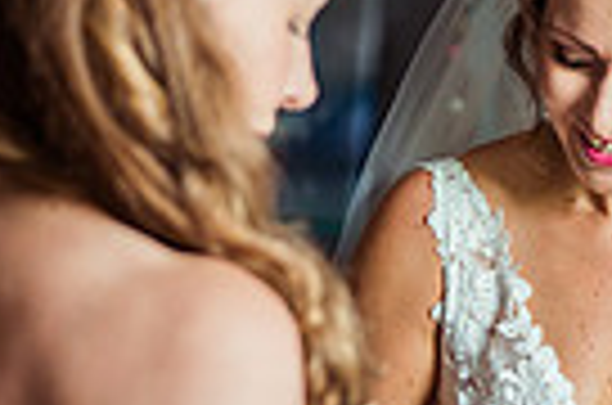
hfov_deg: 9.5
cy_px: 230
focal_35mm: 214
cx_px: 693
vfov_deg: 6.4
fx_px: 3630
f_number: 2
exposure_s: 1/250
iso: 640
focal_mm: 50
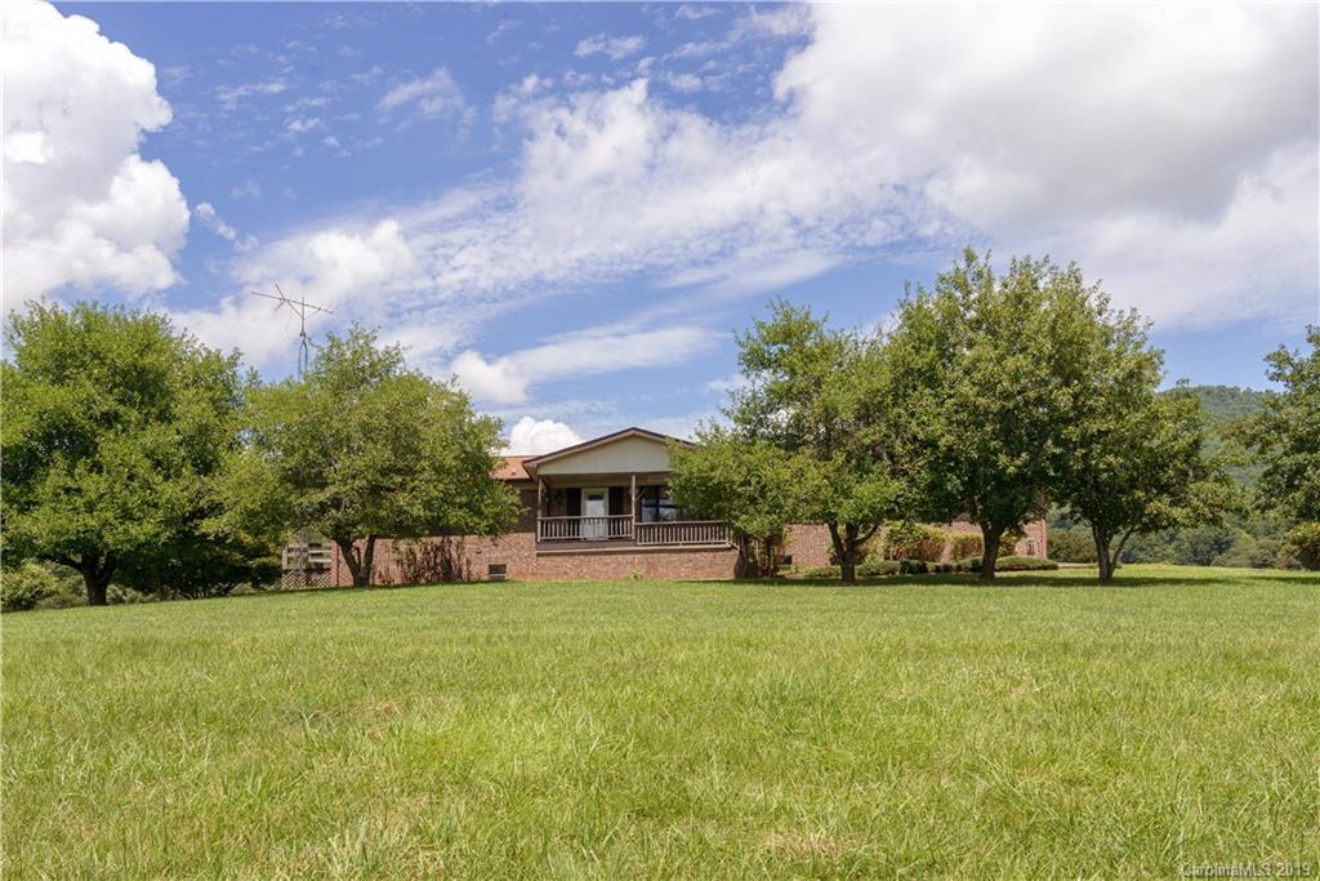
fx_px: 953
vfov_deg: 49.6
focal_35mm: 26
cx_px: 660
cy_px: 440
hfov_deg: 69.4
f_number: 14
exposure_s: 1/250
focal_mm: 26
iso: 250
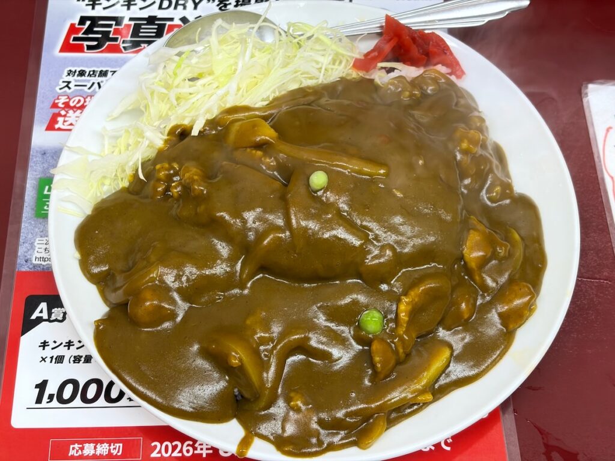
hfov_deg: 36.8
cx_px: 308
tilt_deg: -60.2
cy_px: 230
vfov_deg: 28.0
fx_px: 924
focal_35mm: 52
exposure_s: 1/50
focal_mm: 5.96
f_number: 1.6
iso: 40
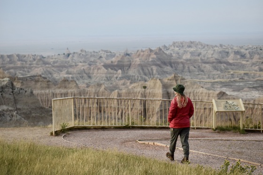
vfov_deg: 13.0
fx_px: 767
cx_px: 132
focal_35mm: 105
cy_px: 88
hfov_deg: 19.5
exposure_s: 1/500
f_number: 4.5
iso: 500
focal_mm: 70
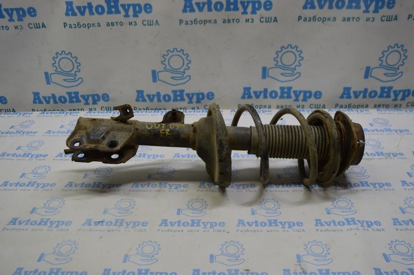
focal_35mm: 33
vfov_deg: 39.9
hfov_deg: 57.3
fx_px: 379
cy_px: 138
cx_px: 207
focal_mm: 22
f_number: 5
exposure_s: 1/100
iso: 400
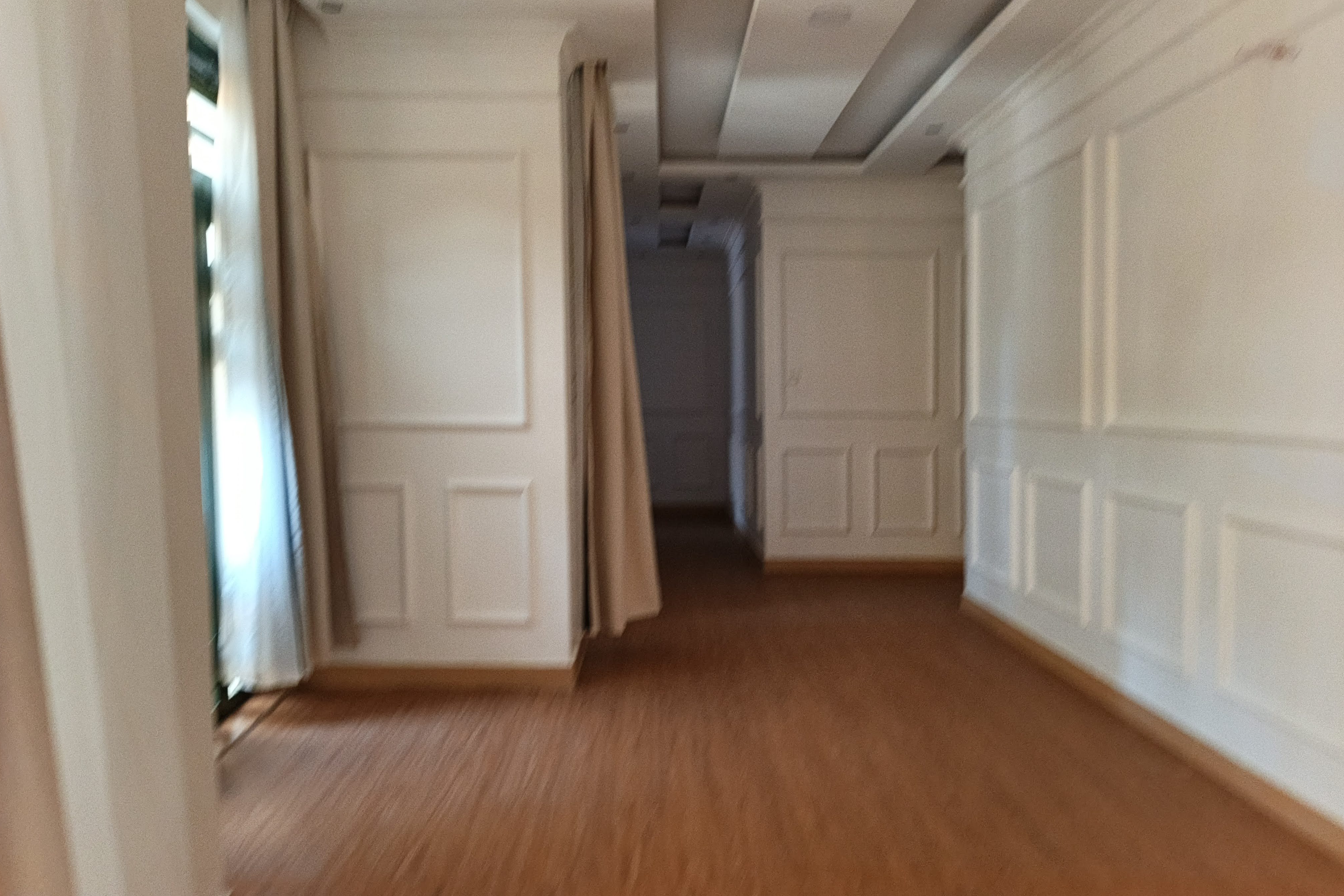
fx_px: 896
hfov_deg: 73.7
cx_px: 671
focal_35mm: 24
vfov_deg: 53.1
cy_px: 442
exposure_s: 1/100
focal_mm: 5.56
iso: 650
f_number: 1.8
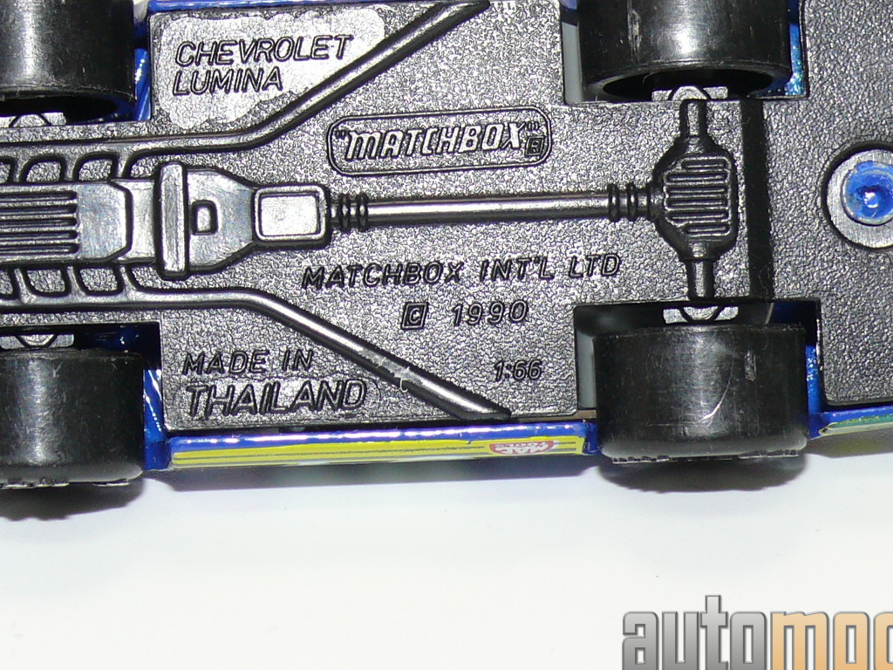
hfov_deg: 12.0
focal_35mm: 164
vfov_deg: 9.0
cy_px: 188
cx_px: 421
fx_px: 4231
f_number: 4
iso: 100
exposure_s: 1/30
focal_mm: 13.7
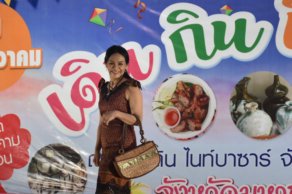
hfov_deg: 15.1
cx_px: 136
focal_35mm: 136
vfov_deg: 10.1
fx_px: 1103
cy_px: 120
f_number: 5
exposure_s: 1/80
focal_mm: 62
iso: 400
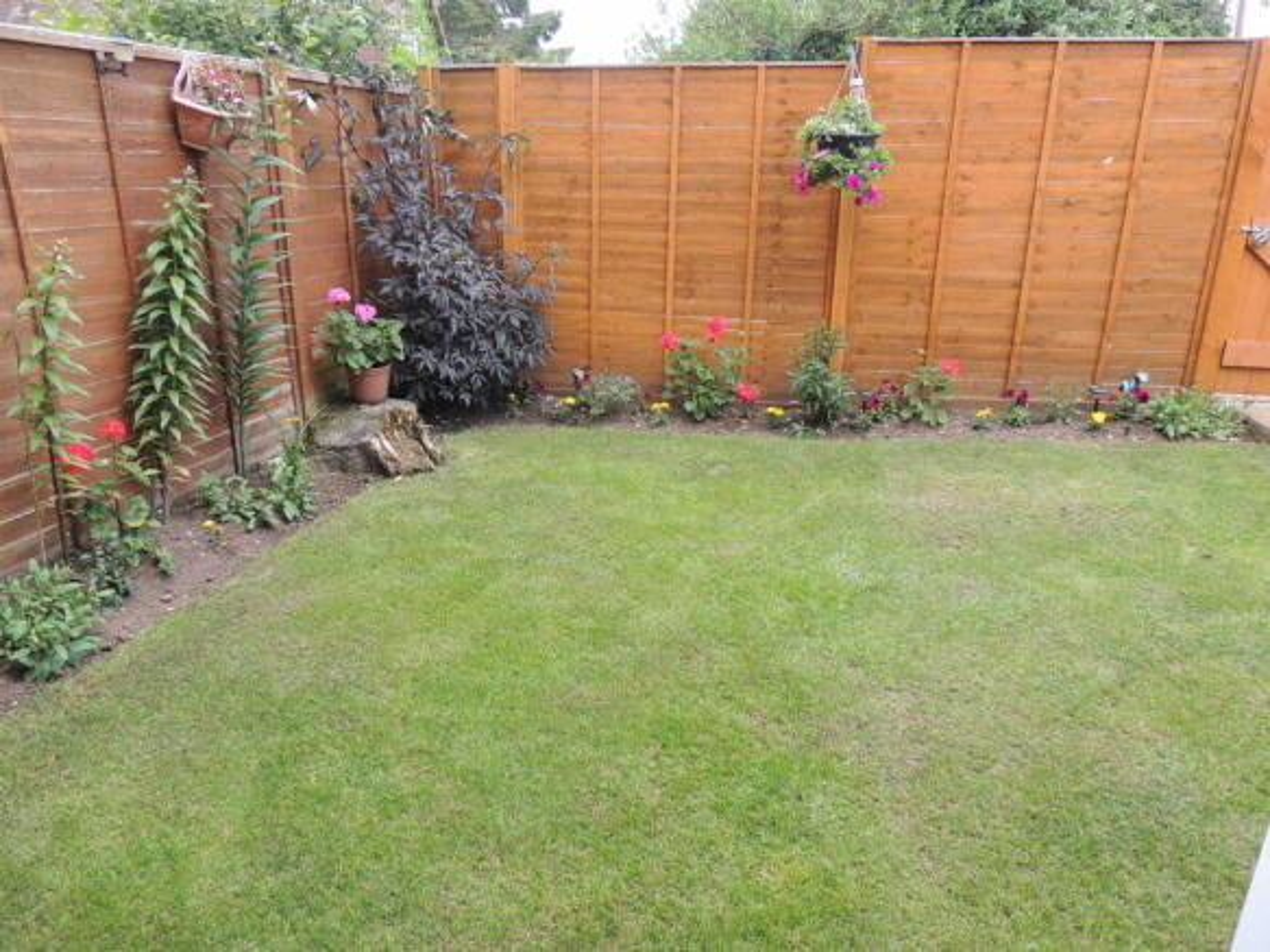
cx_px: 635
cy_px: 476
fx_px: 880
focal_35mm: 24
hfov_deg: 71.6
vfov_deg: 56.8
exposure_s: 1/160
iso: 100
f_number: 3
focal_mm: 4.3
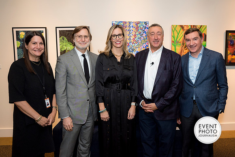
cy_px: 70
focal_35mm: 33
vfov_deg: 40.3
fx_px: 213
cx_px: 131
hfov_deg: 57.5
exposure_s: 1/125
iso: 800
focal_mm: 29
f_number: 5
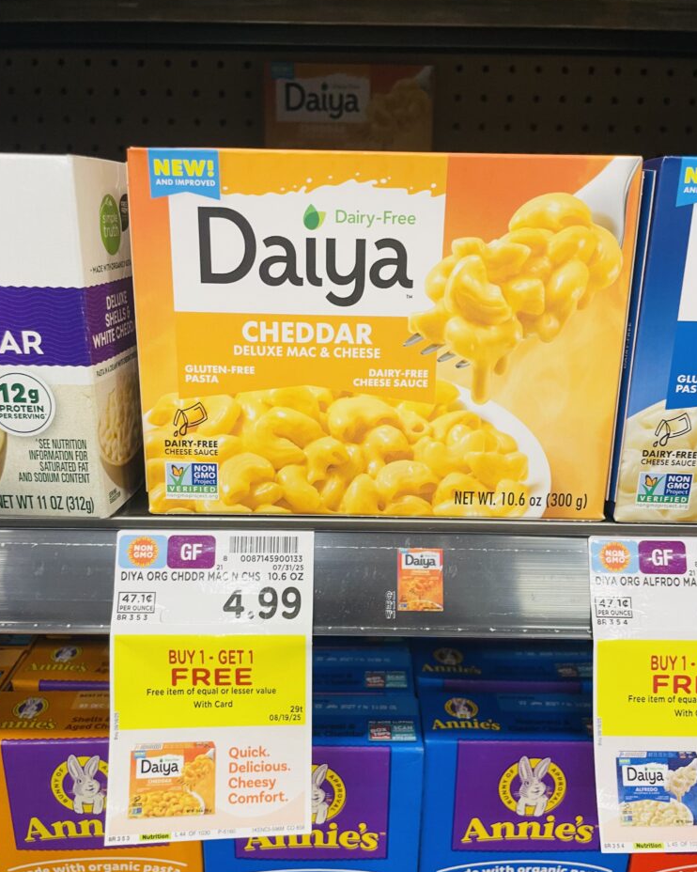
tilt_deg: -19.0
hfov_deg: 51.5
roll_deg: +0.6
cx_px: 347
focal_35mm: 28
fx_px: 722
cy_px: 467
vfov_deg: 62.2
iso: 80
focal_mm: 4.2
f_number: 1.6
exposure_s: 1/60
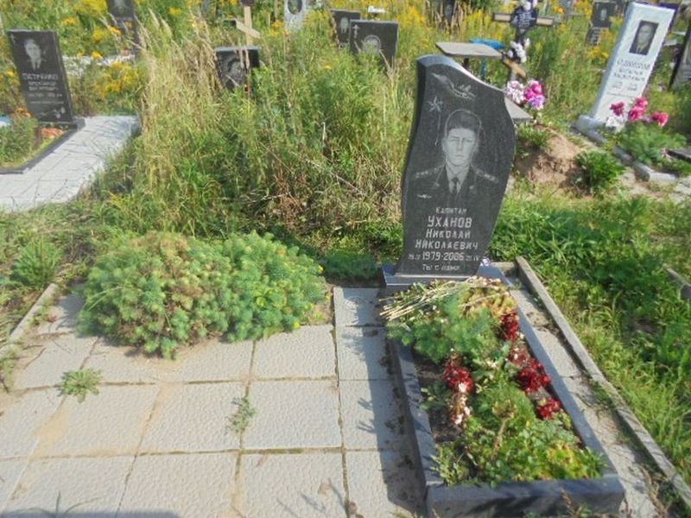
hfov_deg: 67.3
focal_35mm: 26
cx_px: 346
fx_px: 519
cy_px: 259
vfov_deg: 53.1
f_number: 3.5
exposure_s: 1/500
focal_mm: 4.6
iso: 100
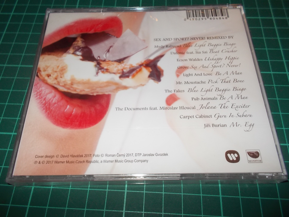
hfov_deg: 61.7
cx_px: 144
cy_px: 108
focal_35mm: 29
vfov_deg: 48.2
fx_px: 242
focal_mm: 4.1
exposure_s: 1/30
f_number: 3.3
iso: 200
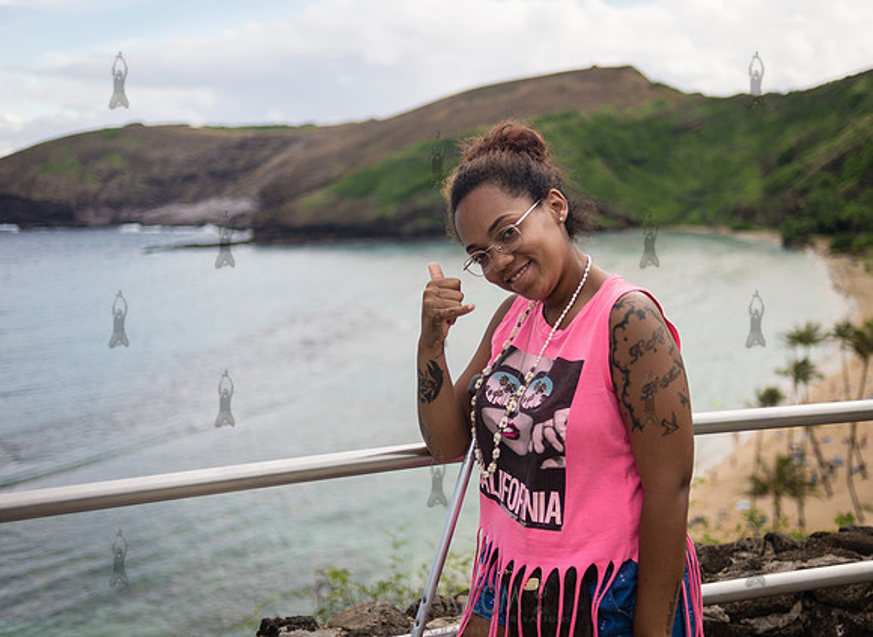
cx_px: 533
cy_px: 319
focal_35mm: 42
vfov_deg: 33.8
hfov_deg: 44.9
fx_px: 1048
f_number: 2
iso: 400
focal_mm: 35
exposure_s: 1/2000
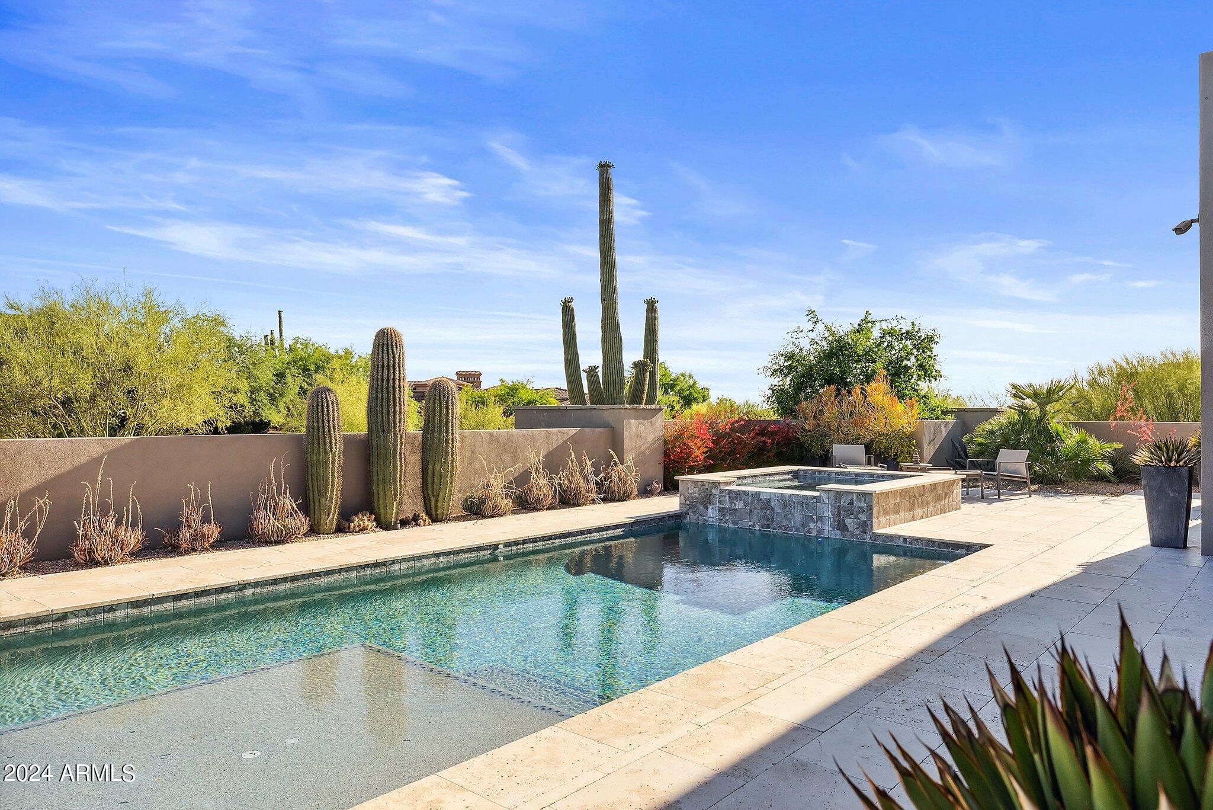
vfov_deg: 53.2
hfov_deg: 73.7
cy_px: 405
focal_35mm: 24
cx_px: 606
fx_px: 809
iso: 800
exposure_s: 1/2500
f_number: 8
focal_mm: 24
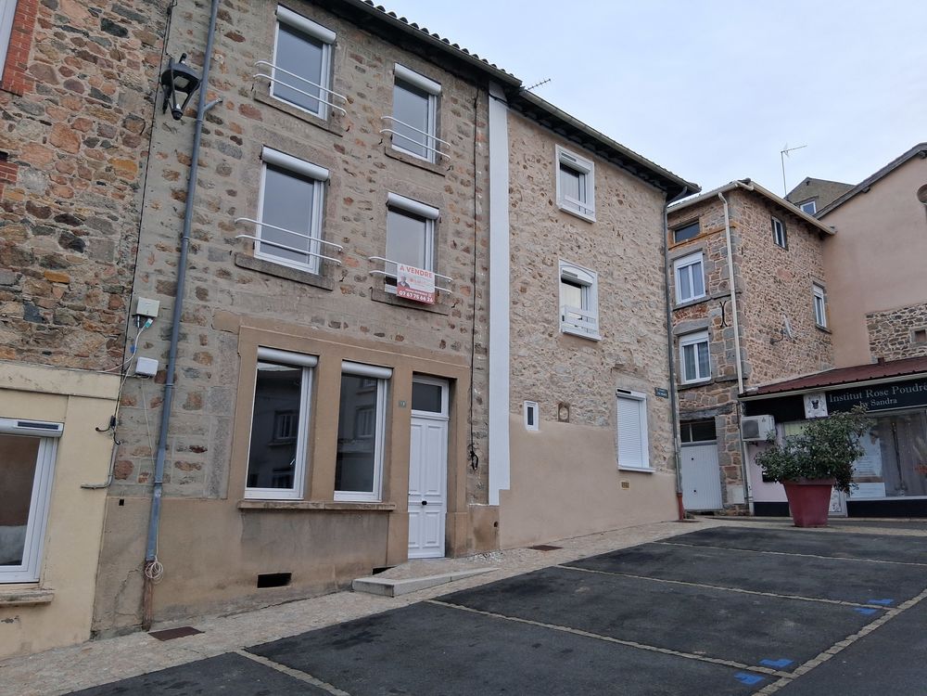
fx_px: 696
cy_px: 348
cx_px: 464
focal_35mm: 26
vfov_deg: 53.1
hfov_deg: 67.3
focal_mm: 3.98
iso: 100
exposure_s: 1/120
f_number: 1.8
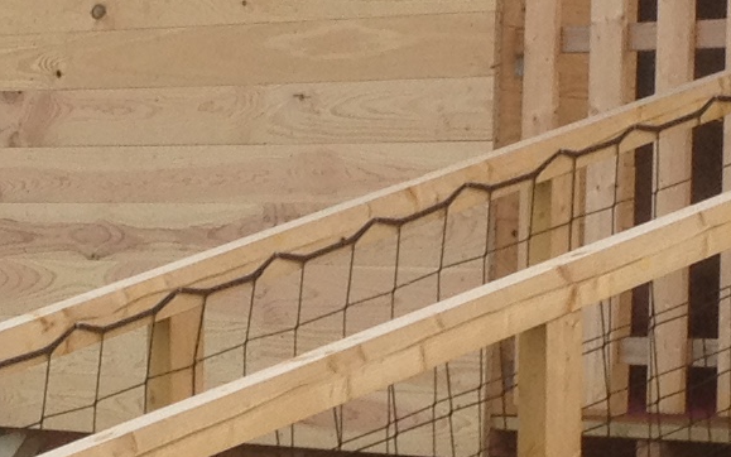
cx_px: 359
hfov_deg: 10.0
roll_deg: -2.3
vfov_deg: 6.3
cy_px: 328
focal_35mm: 209
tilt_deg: -3.0
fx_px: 4164
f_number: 2.4
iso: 50
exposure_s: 1/185
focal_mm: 4.28
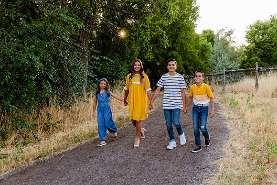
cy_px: 98
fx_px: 225
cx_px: 148
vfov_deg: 44.6
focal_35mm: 29
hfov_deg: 63.1
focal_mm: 24
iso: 1000
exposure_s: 1/160
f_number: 6.3
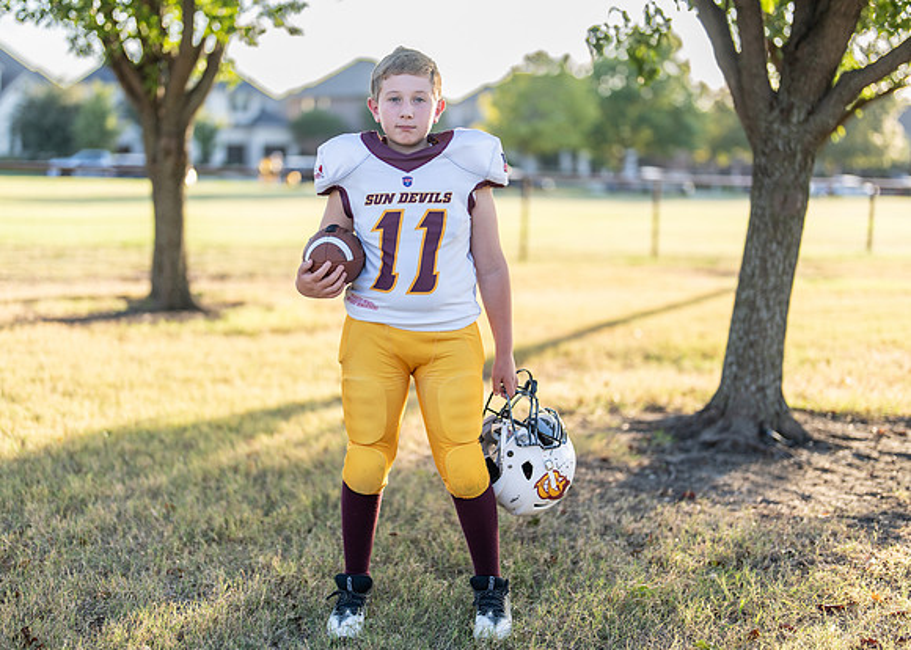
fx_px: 1355
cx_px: 456
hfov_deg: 37.2
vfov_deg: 27.0
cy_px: 325
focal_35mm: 52
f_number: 1.2
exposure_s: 1/1250
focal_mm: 50
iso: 100
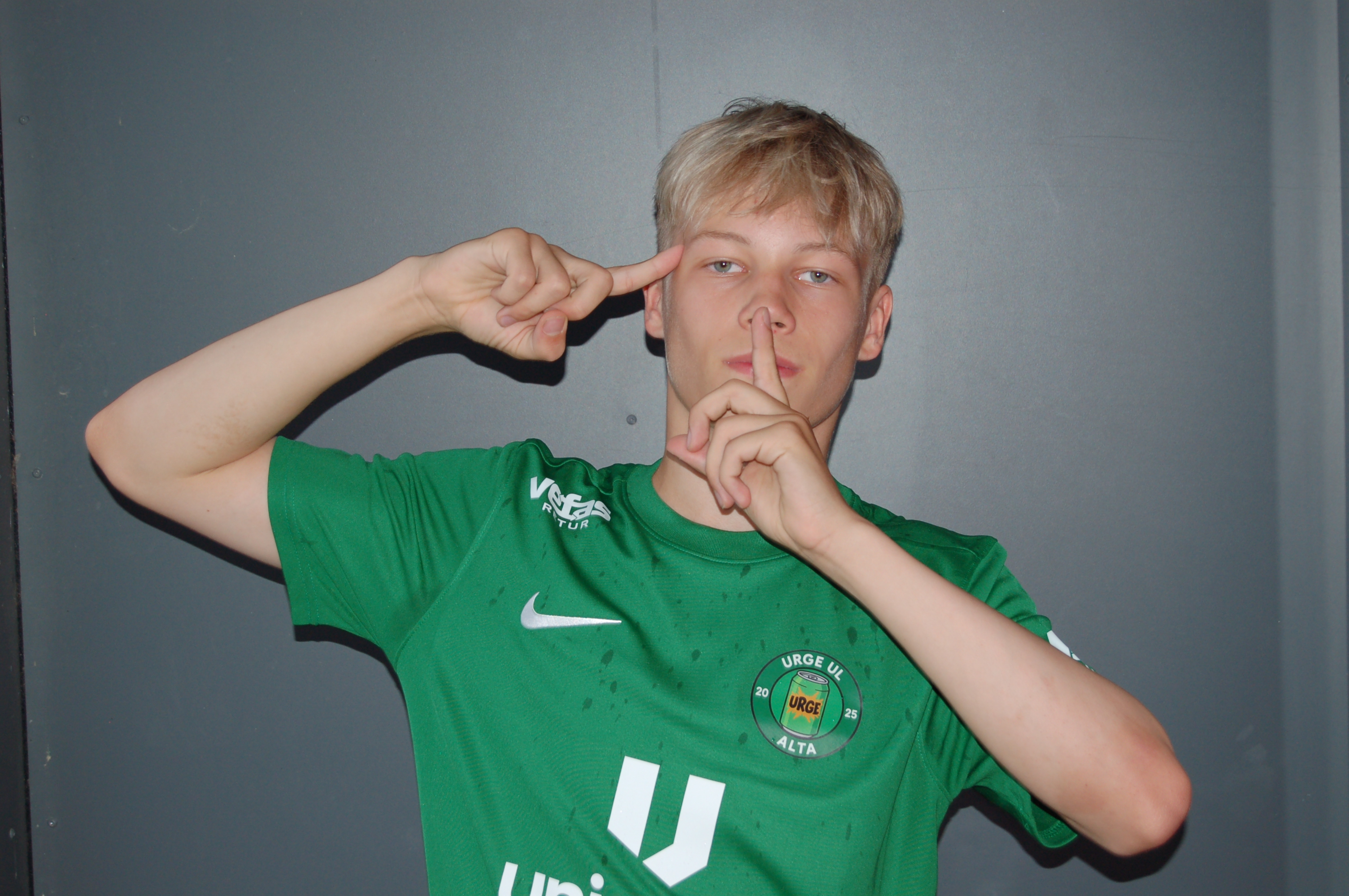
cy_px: 448
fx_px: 2696
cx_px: 674
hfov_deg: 28.1
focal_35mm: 72
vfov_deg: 18.9
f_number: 5.6
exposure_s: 1/60
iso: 400
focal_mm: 48
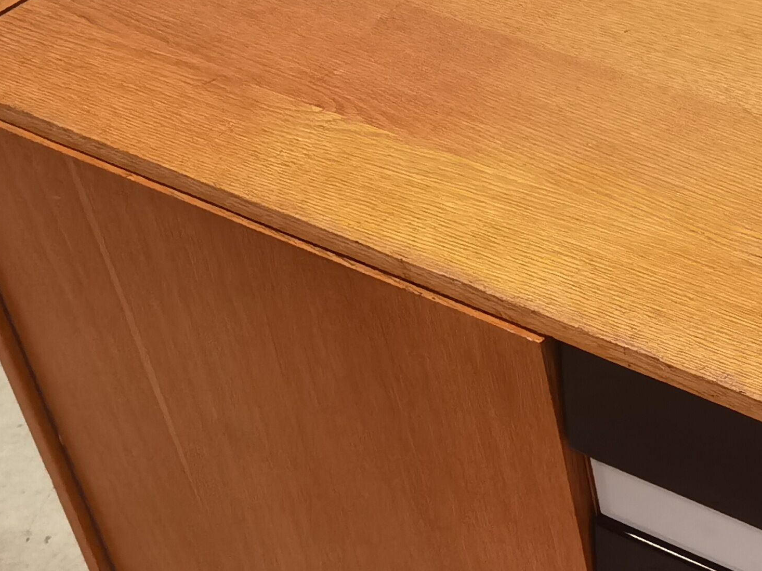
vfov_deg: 15.3
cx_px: 908
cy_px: 559
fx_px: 2091
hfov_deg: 19.5
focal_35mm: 95
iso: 500
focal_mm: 6.71
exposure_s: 1/33.3
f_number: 1.9
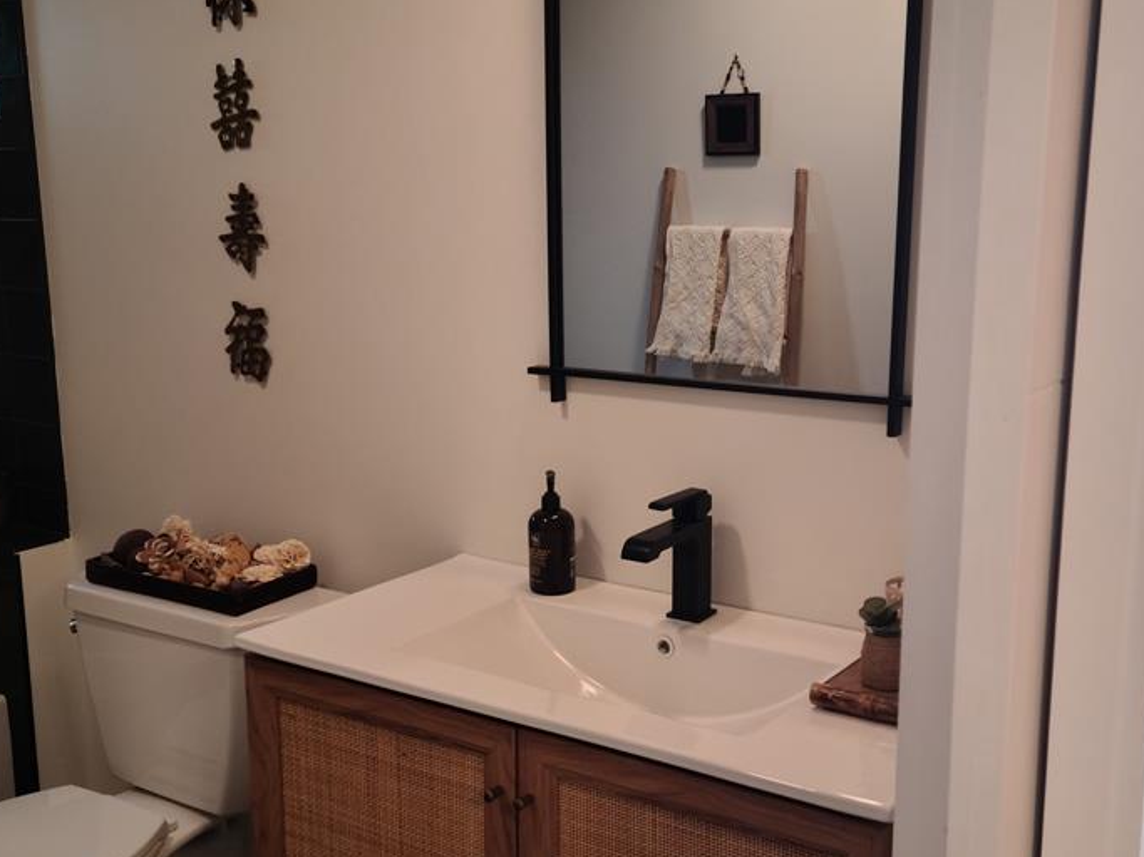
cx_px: 618
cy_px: 475
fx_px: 1388
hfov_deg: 44.8
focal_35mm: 42
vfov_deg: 34.3
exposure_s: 1/60
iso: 100
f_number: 2
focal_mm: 5.9
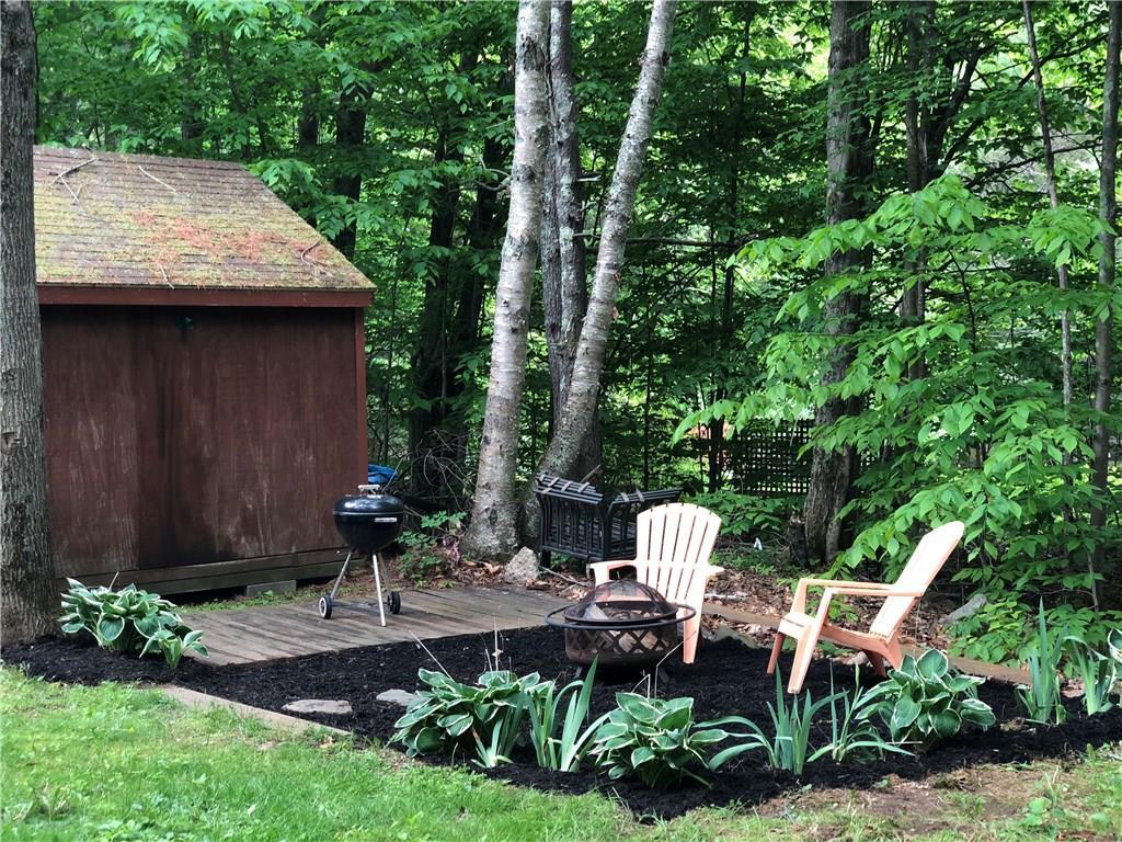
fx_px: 1685
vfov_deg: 28.0
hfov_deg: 36.8
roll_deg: +1.2
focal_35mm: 52
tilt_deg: -1.5
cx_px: 561
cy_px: 421
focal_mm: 6
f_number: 2.4
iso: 40
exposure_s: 1/60
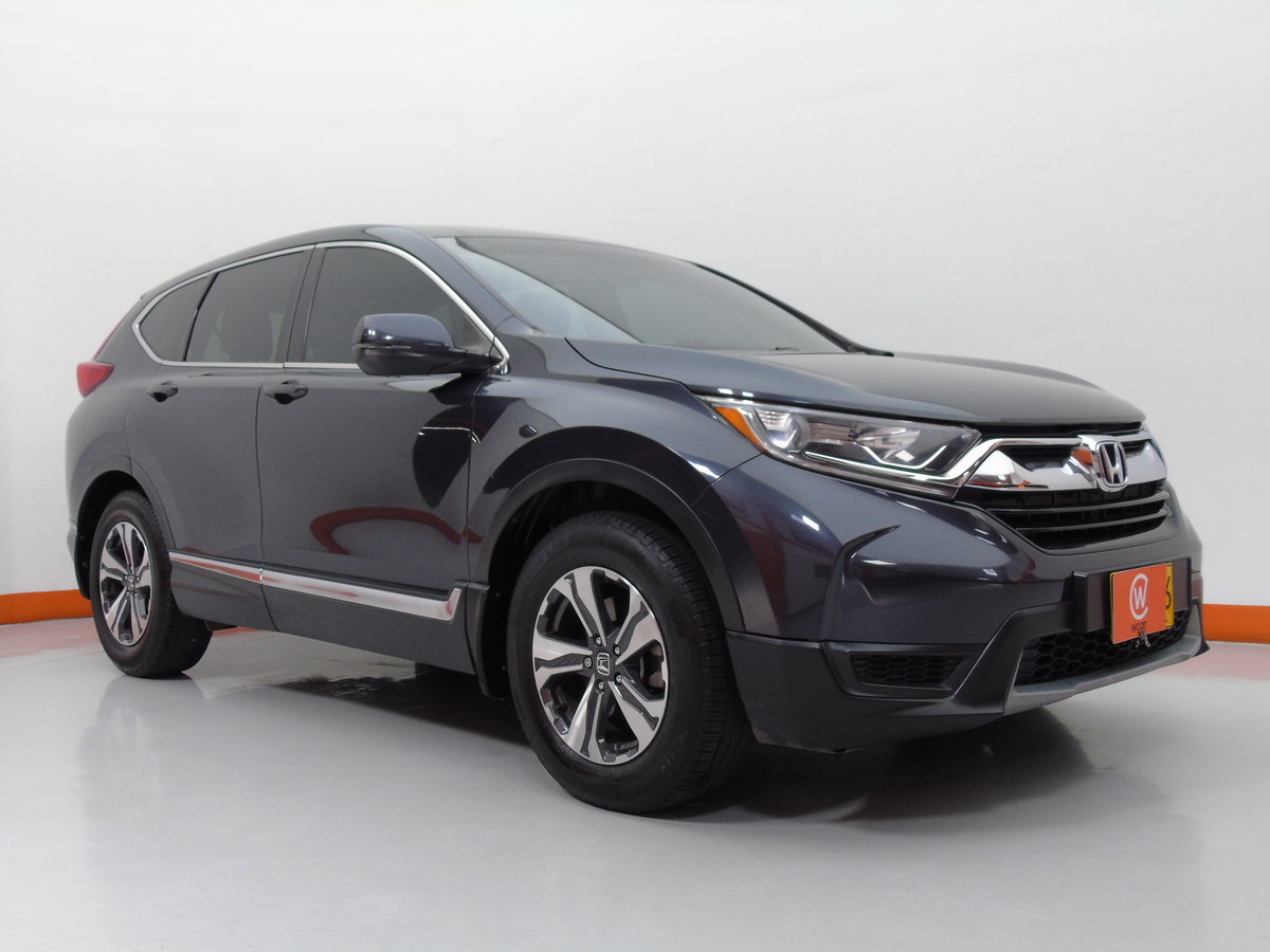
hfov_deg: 54.0
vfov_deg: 41.8
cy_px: 476
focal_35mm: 34
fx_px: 1247
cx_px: 635
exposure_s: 1/30
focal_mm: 6.1
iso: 100
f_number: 3.8
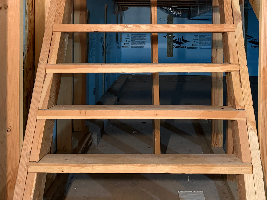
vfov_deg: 32.6
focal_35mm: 43
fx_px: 332
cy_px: 37
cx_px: 156
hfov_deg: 43.7
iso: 800
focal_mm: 6.76
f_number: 1.78
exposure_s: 1/40
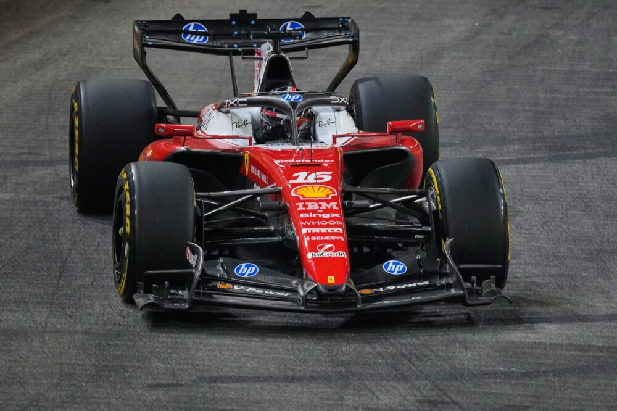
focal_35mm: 600
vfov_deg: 2.3
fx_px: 10279
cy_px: 206
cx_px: 308
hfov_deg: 3.4
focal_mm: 400
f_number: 4.5
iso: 2500
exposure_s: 1/1000
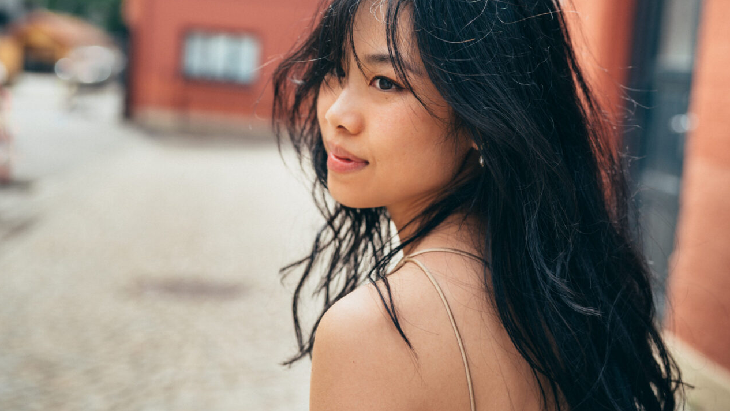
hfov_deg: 39.2
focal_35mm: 53
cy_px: 170
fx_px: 1026
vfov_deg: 22.6
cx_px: 363
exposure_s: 1/640
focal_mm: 50
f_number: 2.5
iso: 100
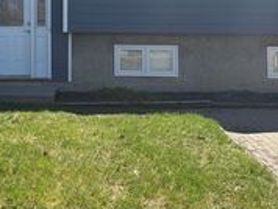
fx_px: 587
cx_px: 53
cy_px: -9
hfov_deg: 26.1
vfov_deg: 19.5
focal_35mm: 73
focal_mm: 5.96
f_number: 1.6
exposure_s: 1/2538
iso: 50
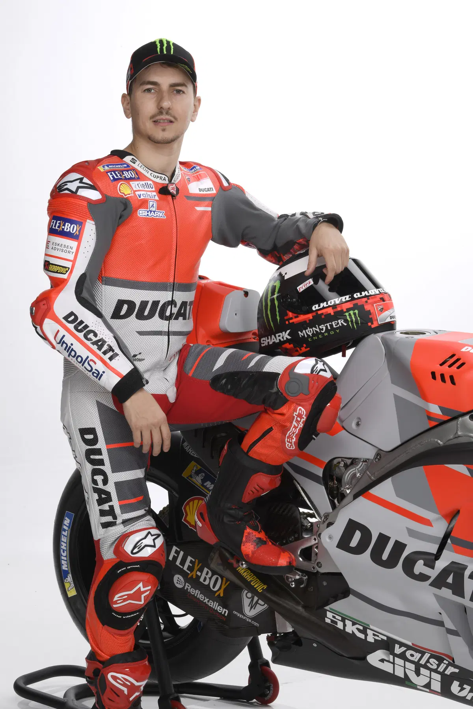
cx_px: 236
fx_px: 2168
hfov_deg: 12.5
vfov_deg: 18.6
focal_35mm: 110
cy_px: 354
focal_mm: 110
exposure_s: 1/125
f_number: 22
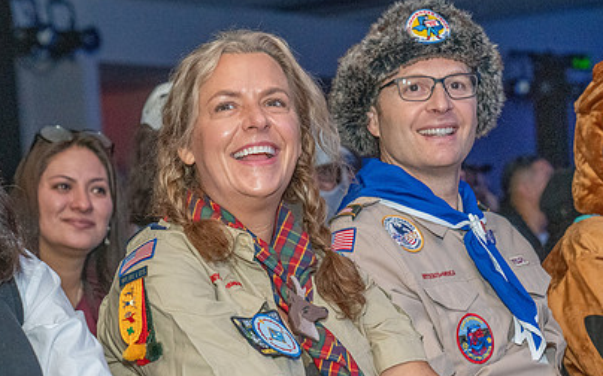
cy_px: 282
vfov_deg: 11.5
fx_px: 1856
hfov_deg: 18.4
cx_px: 355
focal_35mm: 113
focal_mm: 70
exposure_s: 1/200
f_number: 4.5
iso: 16000
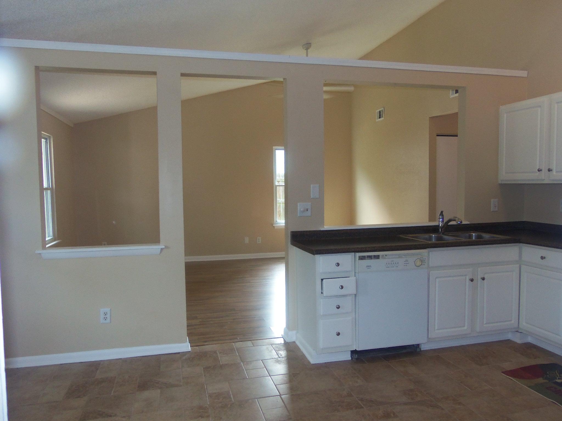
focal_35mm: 26
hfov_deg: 67.3
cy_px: 210
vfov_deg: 53.1
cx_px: 281
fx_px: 422
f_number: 3.2
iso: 100
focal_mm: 4.7
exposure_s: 1/40
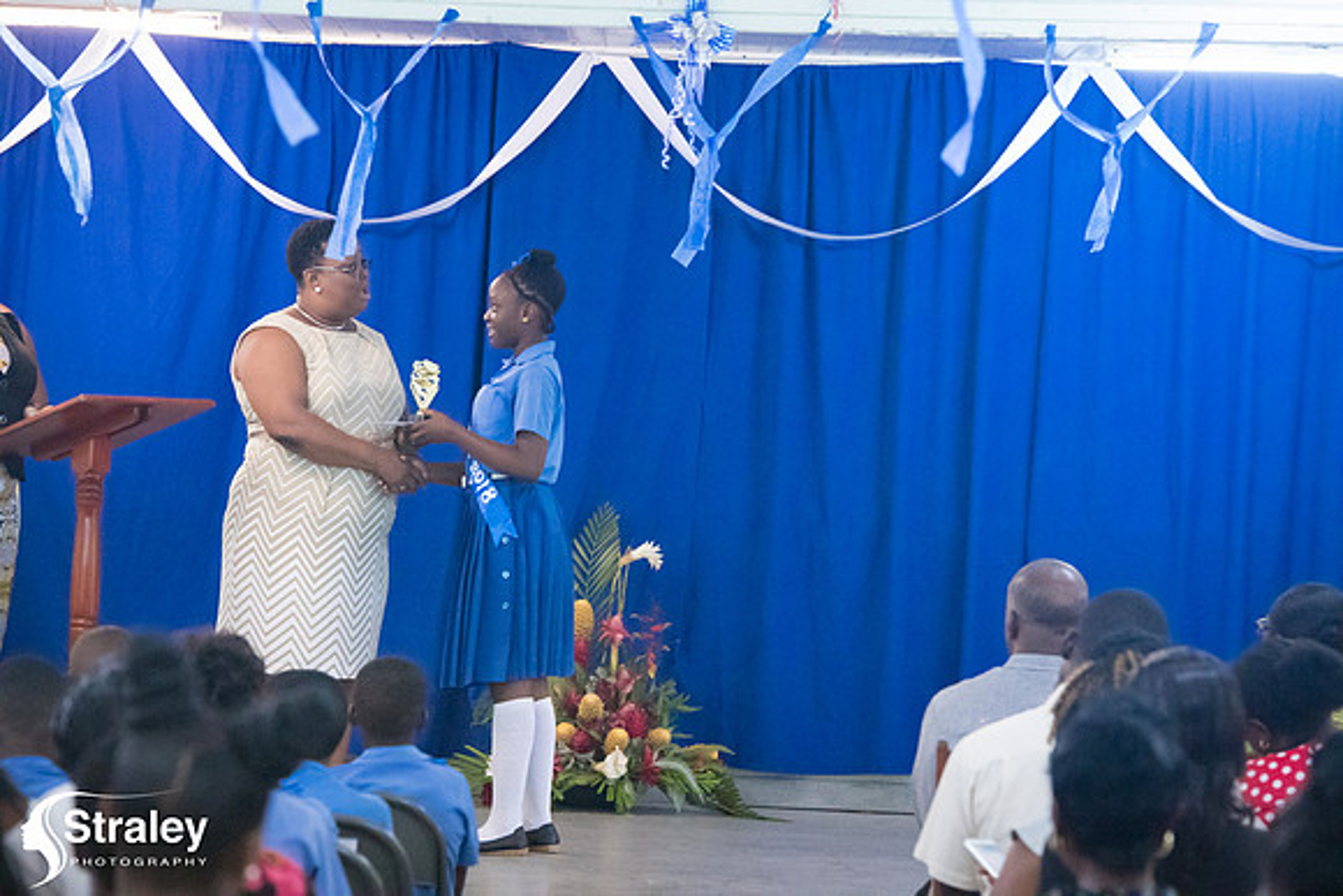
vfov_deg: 8.9
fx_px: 5783
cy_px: 448
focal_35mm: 155
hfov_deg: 13.2
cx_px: 672
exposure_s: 1/200
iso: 25600
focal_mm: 155
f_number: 6.3
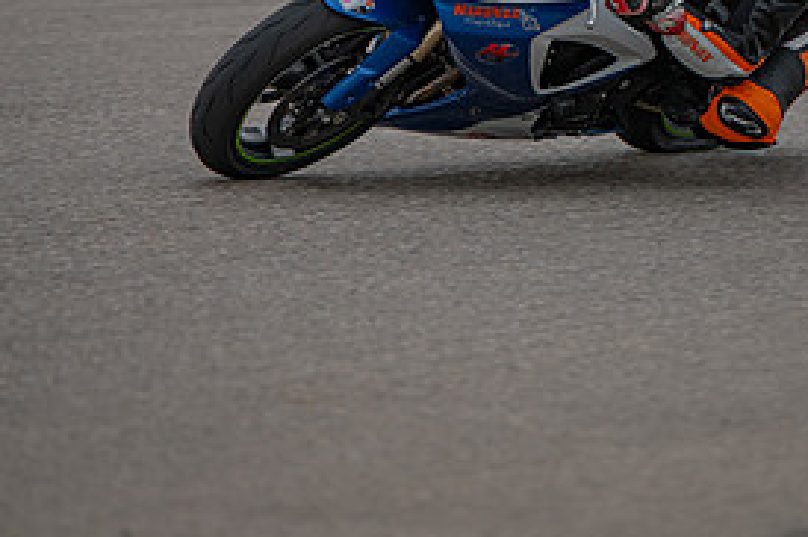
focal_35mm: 424
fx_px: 9505
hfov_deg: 4.9
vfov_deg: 3.2
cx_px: 548
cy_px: 19
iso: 110
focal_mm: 200
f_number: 2.8
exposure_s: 1/1600
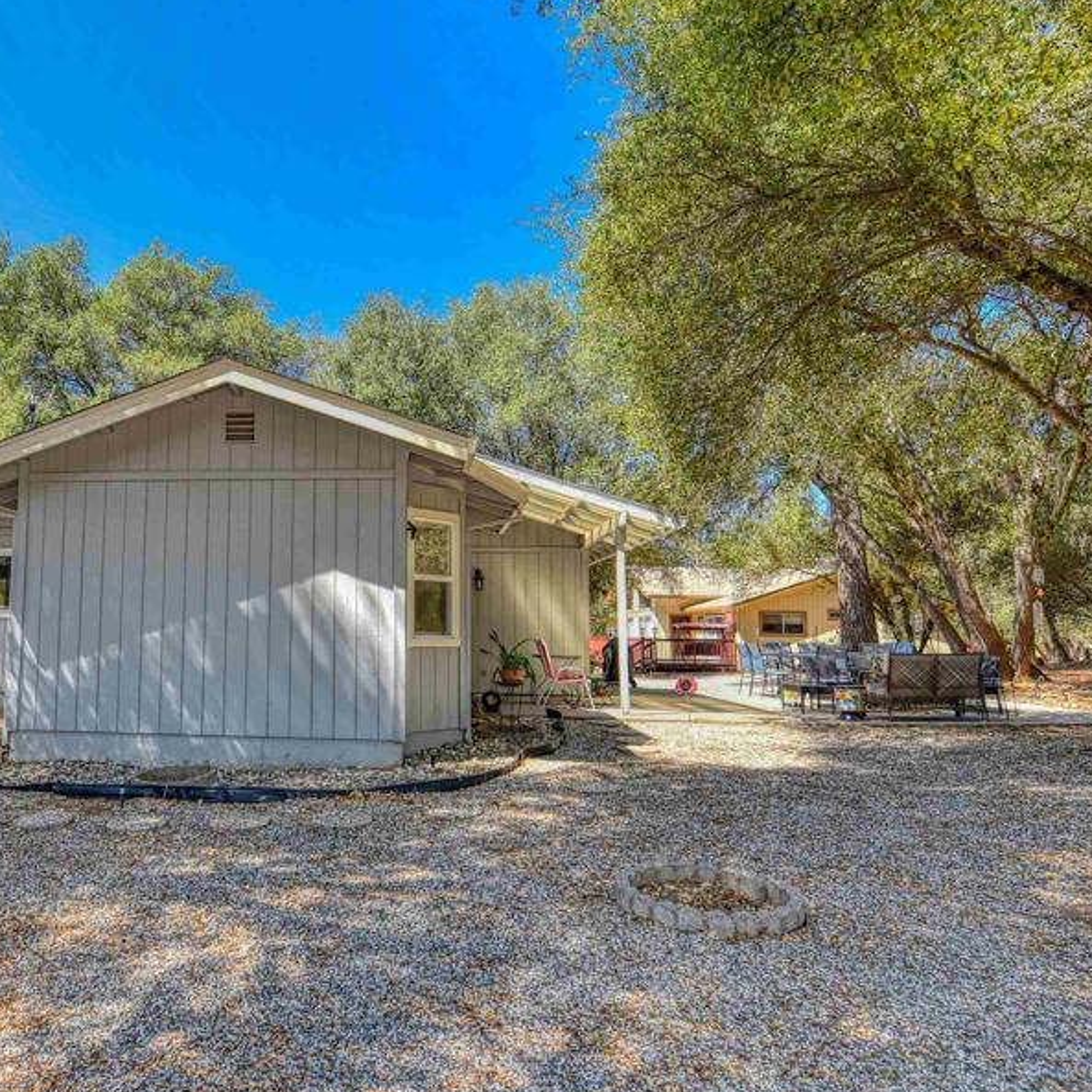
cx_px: 309
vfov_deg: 69.6
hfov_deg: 66.4
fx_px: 785
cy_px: 563
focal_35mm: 22
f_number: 5.6
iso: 110
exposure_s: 1/125
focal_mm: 15
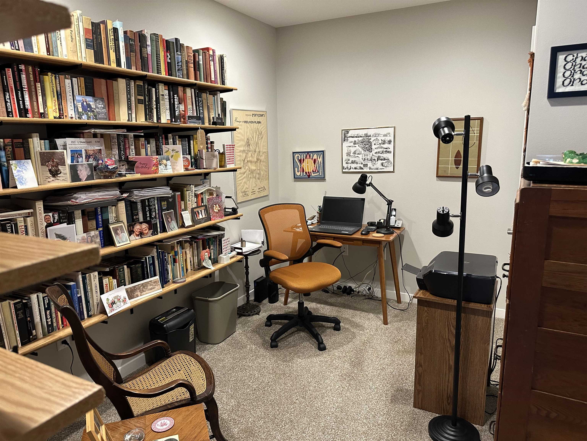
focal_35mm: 24
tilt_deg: -10.9
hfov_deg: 71.6
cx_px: 294
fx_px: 407
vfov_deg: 56.8
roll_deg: +0.9
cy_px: 220
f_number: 1.78
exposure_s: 1/60
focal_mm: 6.86
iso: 400
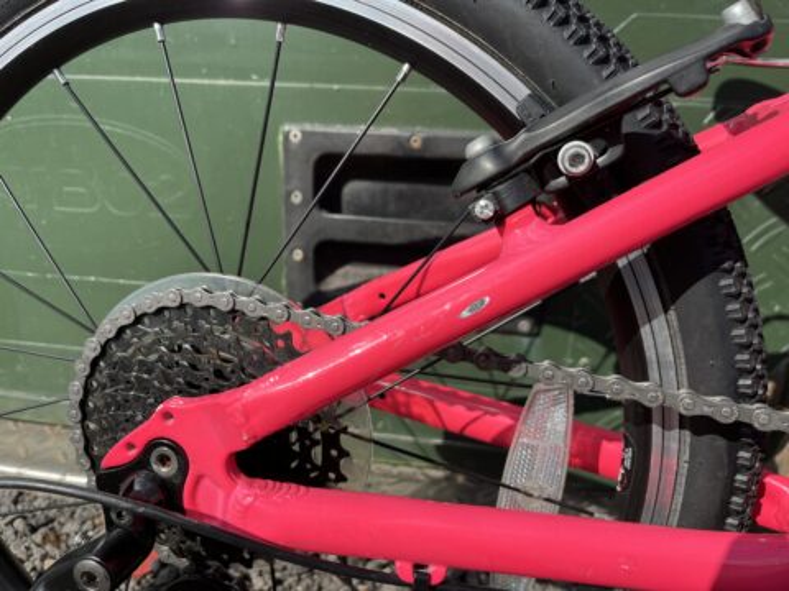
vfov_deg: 53.1
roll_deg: -0.9
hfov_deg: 67.3
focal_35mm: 26
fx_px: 593
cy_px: 296
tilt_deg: -18.1
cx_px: 394
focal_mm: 5.1
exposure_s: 1/2463
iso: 50
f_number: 1.6
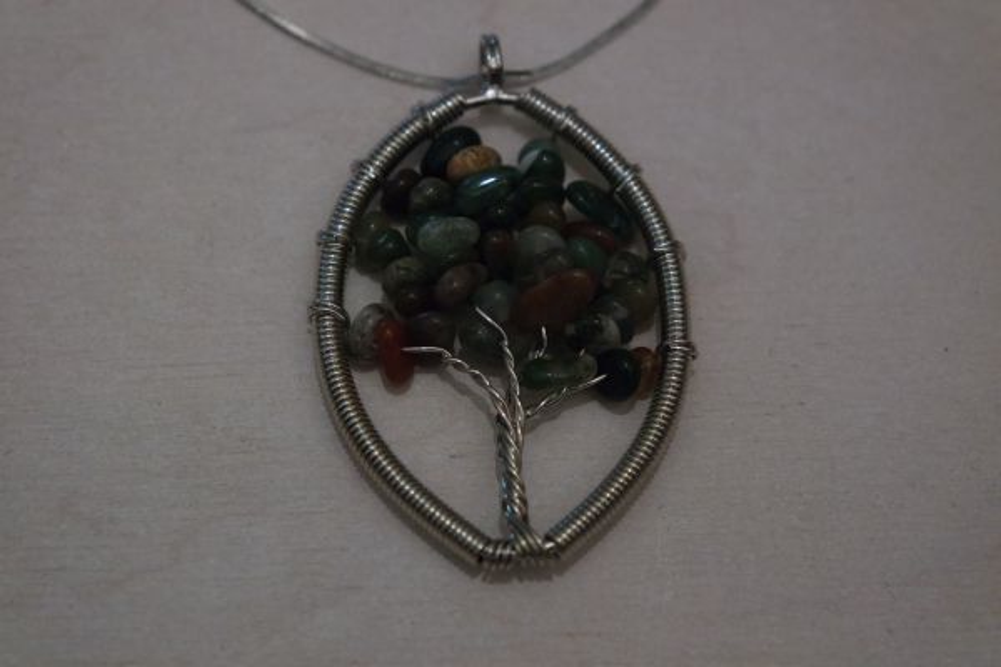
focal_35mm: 77
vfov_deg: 17.7
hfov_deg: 26.3
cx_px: 500
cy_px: 334
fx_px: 2141
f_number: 5.6
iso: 3200
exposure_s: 1/60
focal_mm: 50
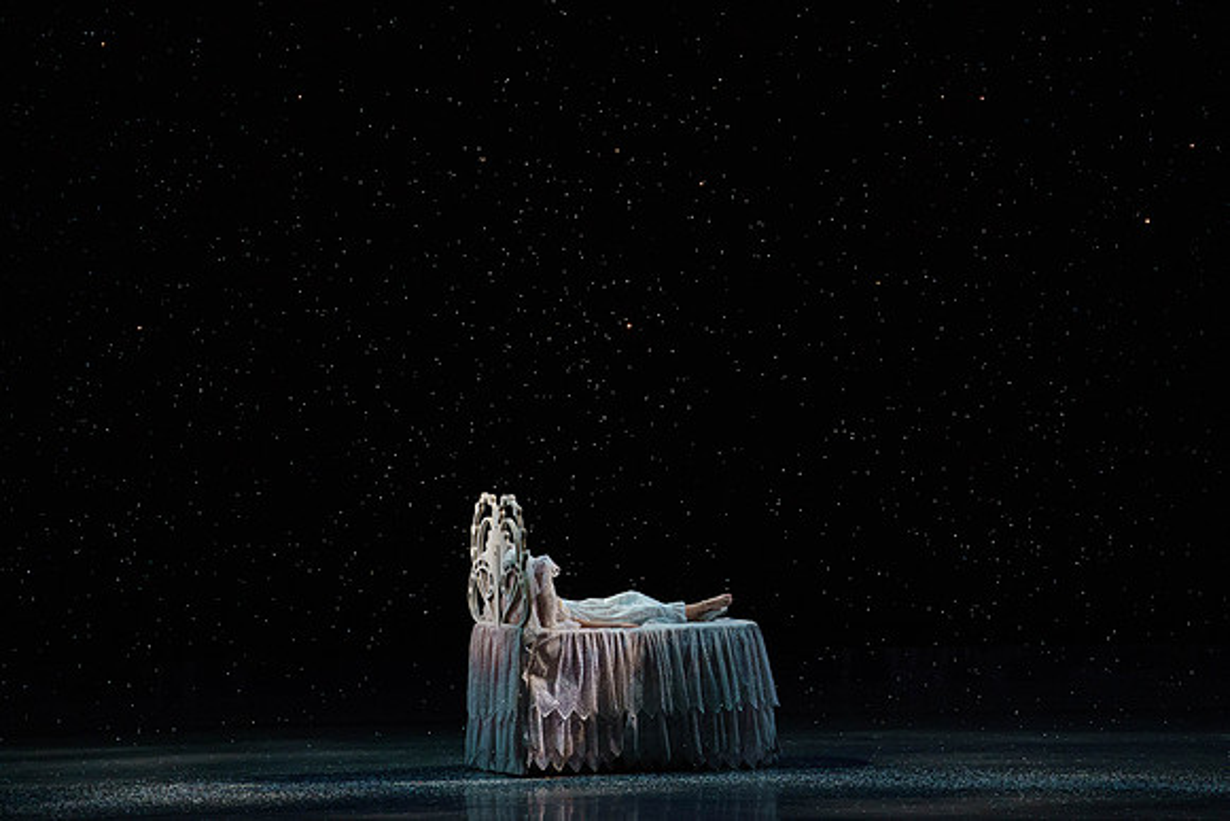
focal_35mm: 200
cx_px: 615
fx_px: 6835
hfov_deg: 10.3
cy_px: 410
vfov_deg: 6.9
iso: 5000
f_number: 2.8
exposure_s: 1/320
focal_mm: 200
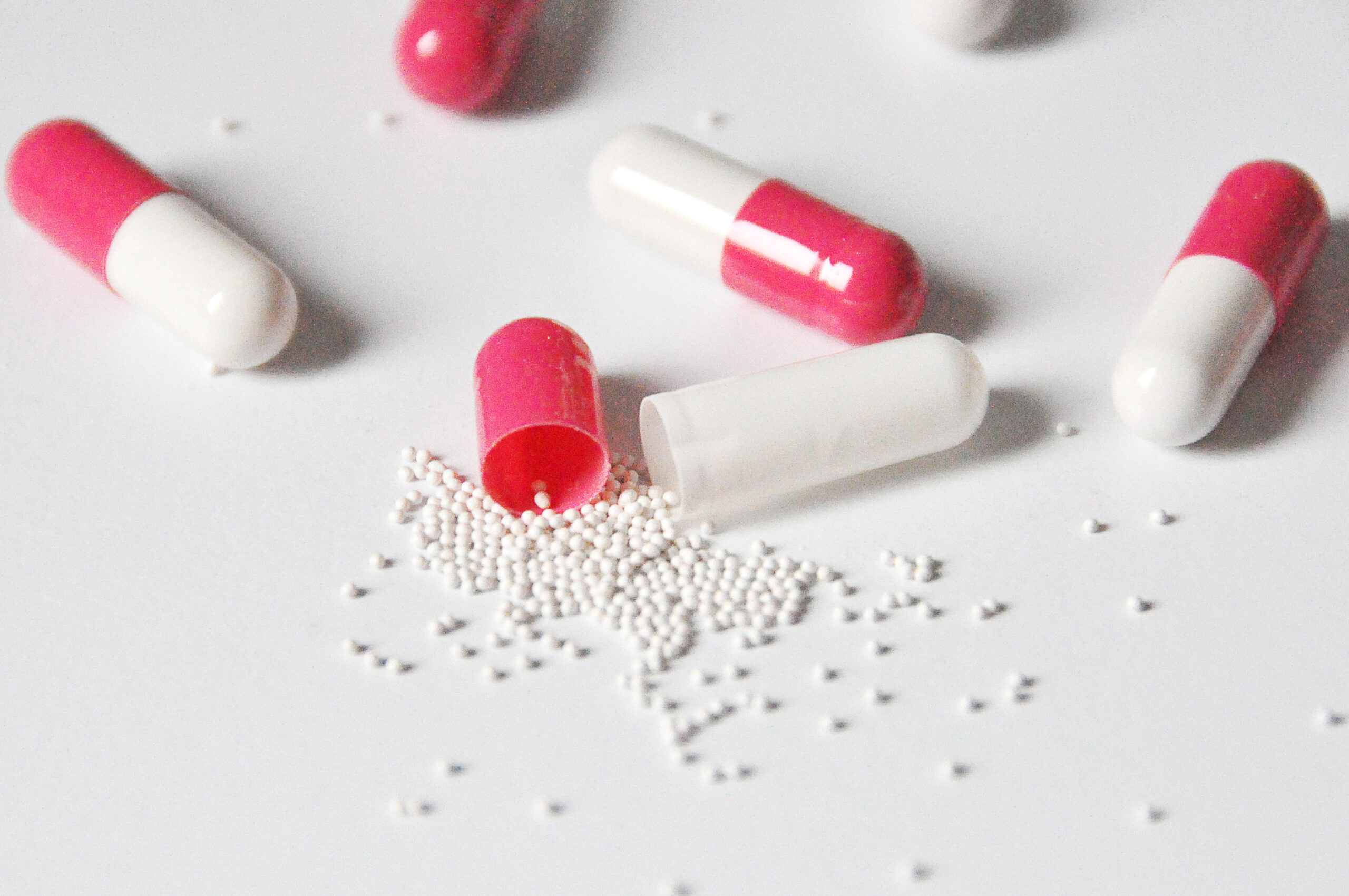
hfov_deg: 6.9
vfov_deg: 4.6
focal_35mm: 300
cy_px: 448
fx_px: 11227
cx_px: 674
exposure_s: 1/400
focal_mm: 200
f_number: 5.6
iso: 6400
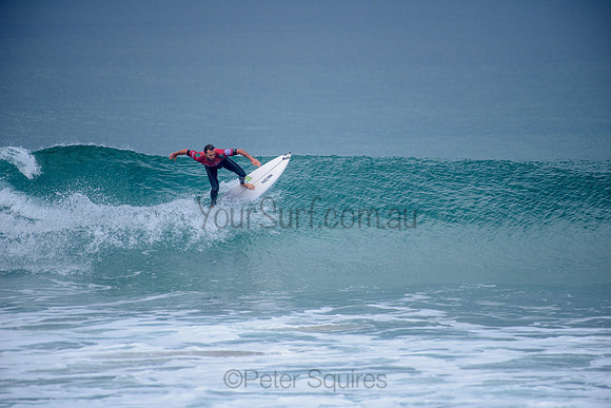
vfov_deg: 2.8
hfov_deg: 4.1
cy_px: 204
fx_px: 8488
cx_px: 306
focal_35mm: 500
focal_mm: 500
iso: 200
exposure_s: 1/2000
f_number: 5.6
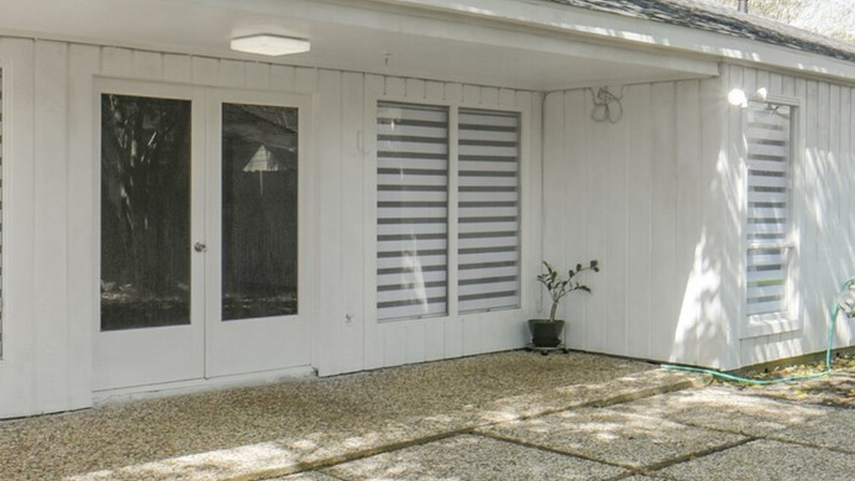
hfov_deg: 44.3
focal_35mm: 46
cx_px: 335
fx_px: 1043
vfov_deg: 25.9
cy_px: 220
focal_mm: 14
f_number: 11
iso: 500
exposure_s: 1/320
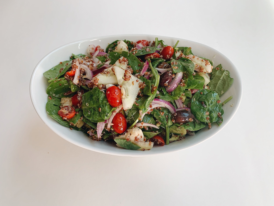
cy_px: 103
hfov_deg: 67.3
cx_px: 137
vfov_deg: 53.1
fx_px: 206
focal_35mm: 26
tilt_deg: -61.3
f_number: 1.8
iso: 64
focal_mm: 4.25
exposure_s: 1/121
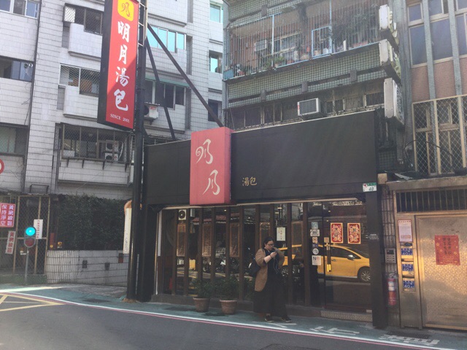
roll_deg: -1.8
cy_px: 175
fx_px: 418
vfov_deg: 45.4
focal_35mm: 31
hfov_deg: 58.4
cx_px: 234
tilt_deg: +10.1
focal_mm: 3.3
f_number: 2.4
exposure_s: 1/295
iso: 25
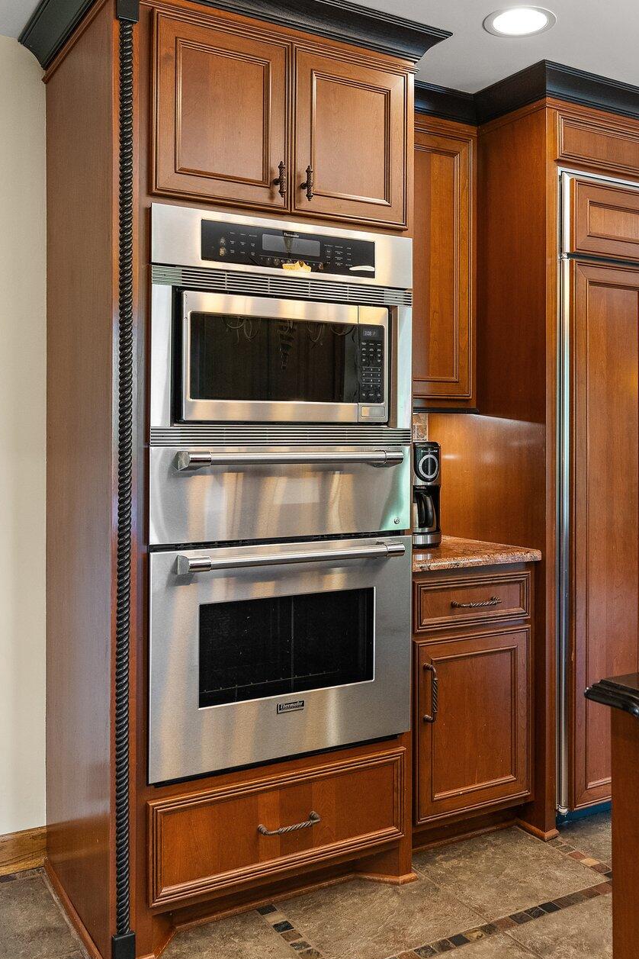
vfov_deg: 57.0
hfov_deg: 39.8
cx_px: 384
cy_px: 415
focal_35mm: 33
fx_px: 879
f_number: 4
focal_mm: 18.4
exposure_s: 1/30
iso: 1600
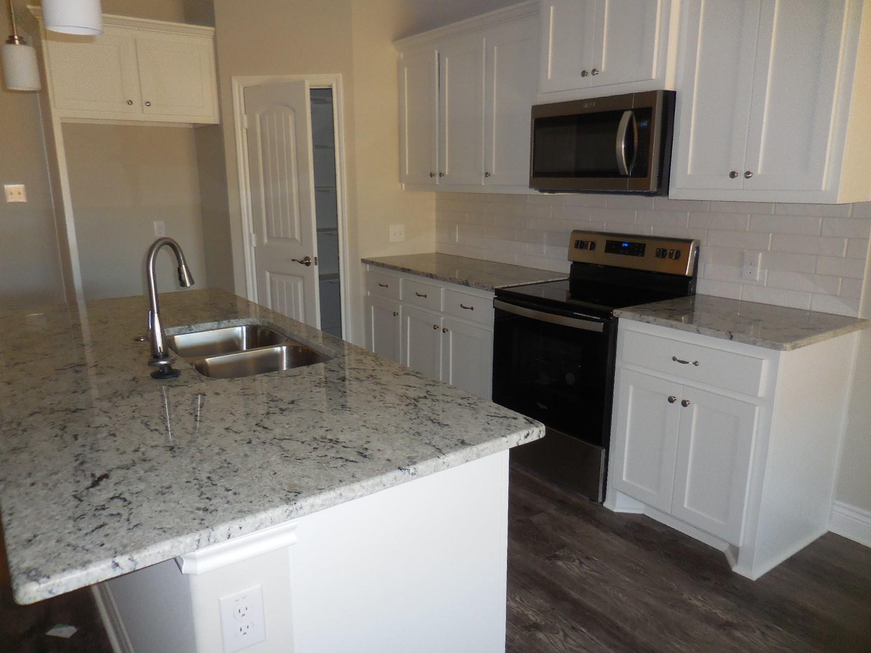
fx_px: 629
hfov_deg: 69.4
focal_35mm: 25
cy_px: 326
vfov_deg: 54.9
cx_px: 436
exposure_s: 1/25
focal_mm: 4.5
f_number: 3.3
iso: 220
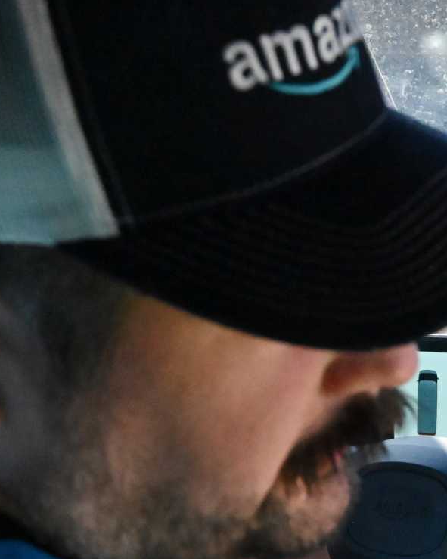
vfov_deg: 23.9
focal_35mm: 79
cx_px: 691
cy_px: 380
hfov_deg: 17.2
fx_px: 1312
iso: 20000
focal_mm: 30.5
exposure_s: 1/8000
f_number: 6.3
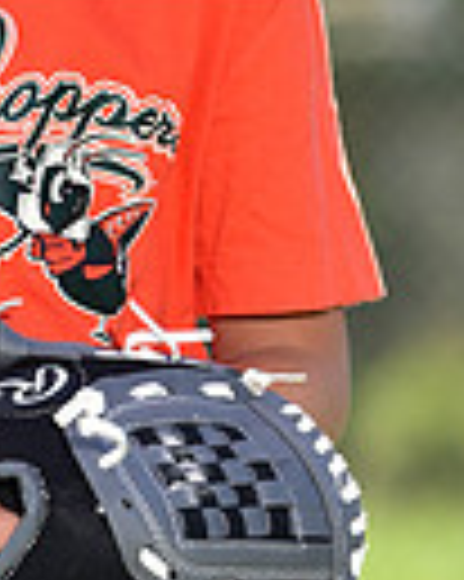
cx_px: -52
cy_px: -157
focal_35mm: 847
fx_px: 14557
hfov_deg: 1.8
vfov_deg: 2.3
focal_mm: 200
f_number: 5.6
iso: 80
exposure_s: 1/200
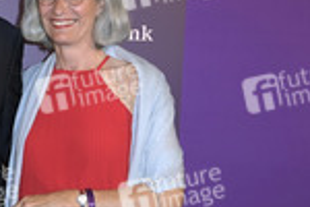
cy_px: 141
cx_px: -90
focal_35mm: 87
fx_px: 749
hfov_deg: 21.3
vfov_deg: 15.7
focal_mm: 29
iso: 500
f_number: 5.6
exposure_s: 1/250
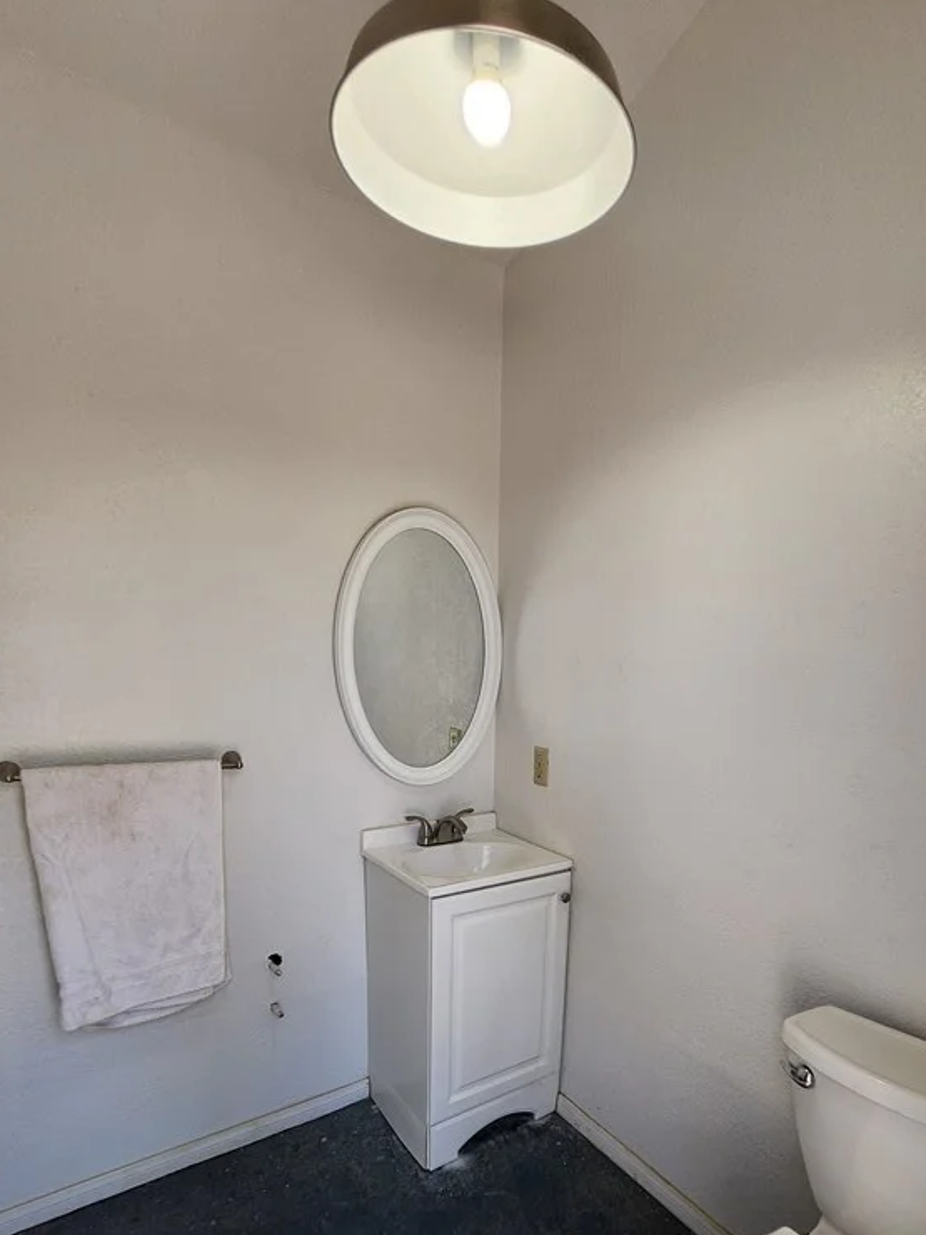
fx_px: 642
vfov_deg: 85.7
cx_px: 544
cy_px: 786
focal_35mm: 18
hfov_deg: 71.0
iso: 32
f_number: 2.2
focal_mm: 1.74
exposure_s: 1/159
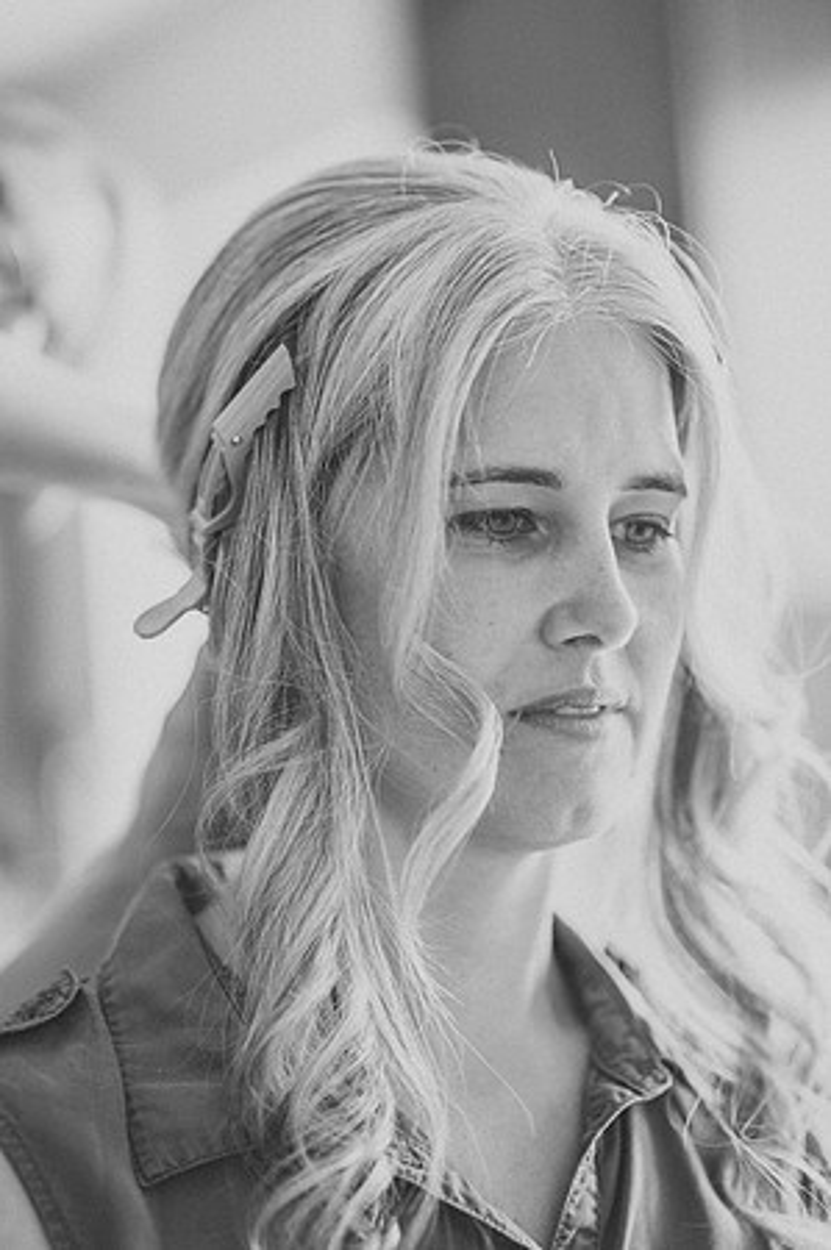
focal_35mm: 85
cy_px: 625
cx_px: 416
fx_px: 2950
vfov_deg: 23.9
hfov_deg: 16.0
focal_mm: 85
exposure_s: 1/160
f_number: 1.8
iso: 280
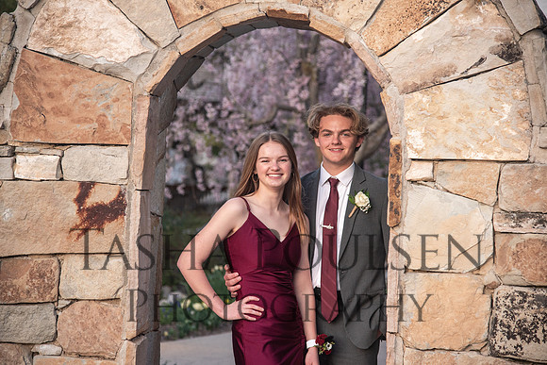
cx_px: 274
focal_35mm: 95
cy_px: 182
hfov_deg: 21.5
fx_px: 1444
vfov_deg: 14.4
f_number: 4.5
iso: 500
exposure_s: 1/125
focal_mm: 95
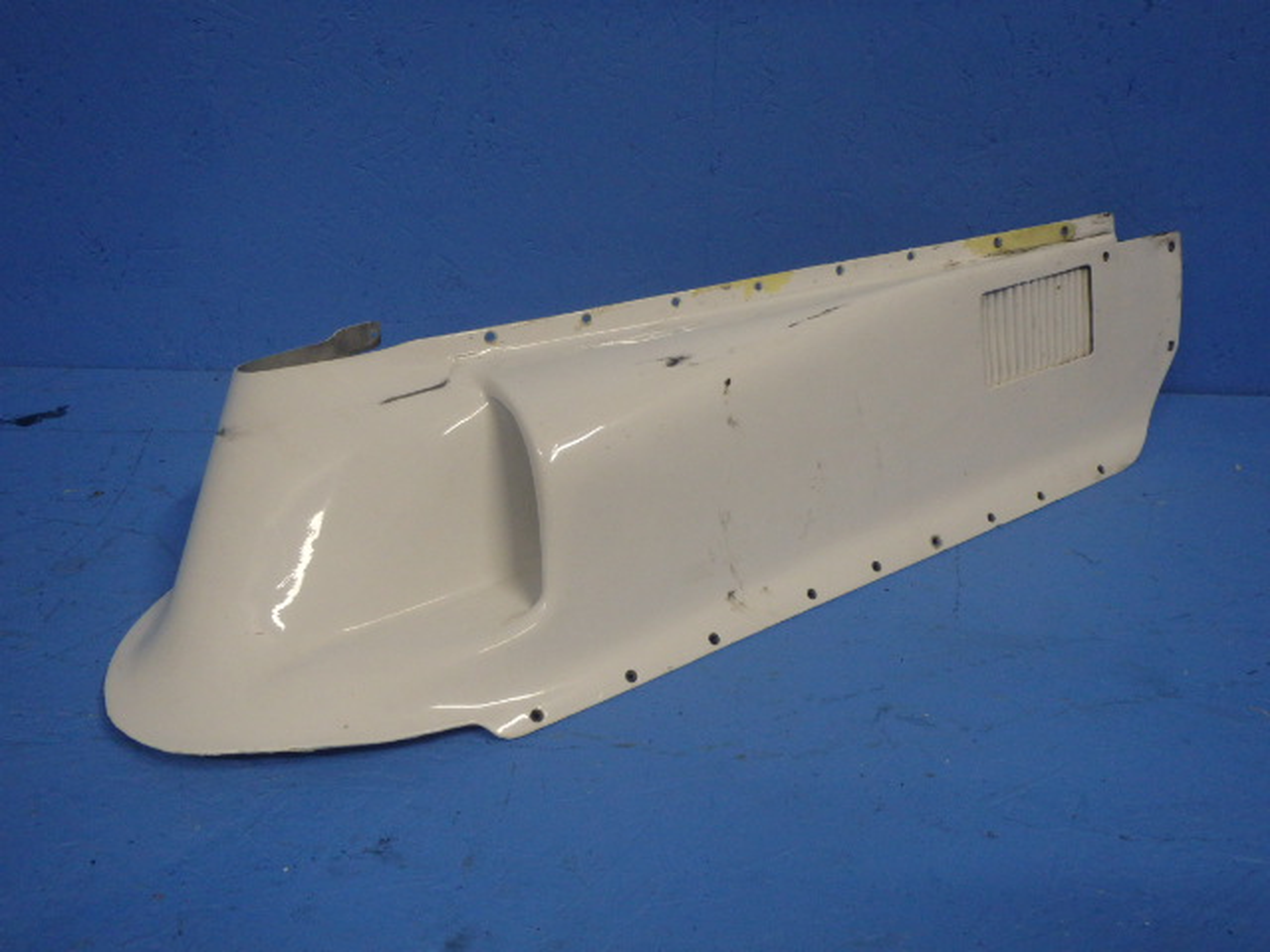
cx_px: 635
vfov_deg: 49.7
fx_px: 1027
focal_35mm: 28
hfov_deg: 63.4
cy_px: 476
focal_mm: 5
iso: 400
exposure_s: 1/30
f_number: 3.9
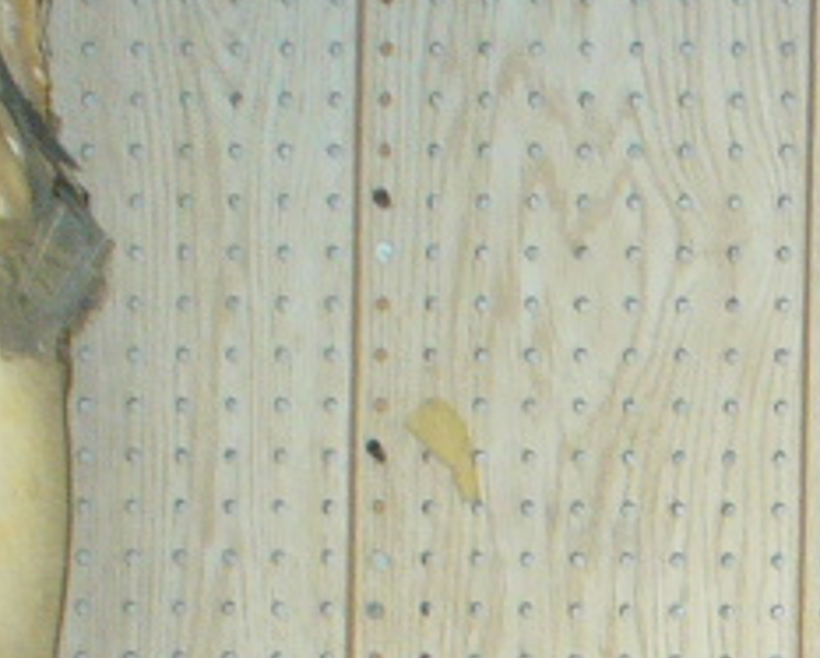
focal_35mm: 225
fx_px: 5467
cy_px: 1559
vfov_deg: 6.6
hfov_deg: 8.2
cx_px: 1615
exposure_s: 1/60
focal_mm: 7
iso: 200
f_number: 2.9
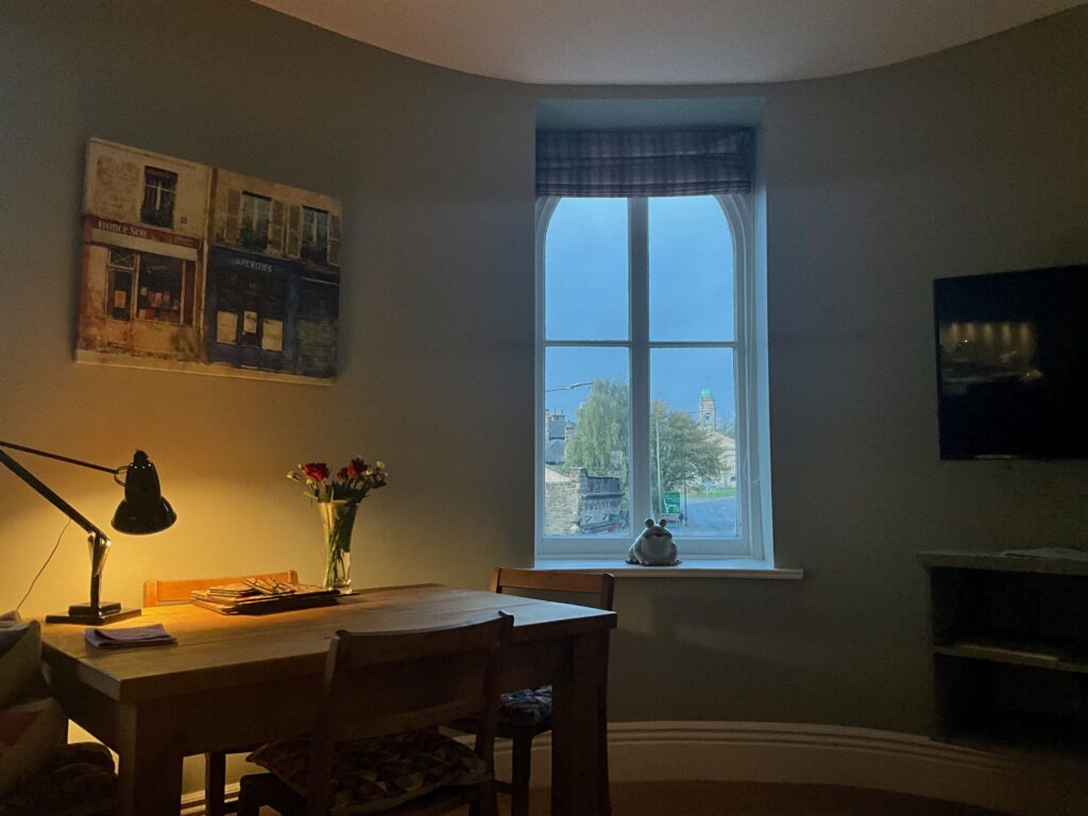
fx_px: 911
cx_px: 544
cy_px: 408
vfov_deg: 48.2
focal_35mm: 29
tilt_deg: +5.0
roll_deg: +0.5
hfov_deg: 61.7
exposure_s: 1/60
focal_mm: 3
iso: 100
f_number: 1.8
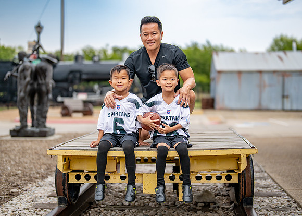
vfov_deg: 25.2
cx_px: 155
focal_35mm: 56
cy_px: 110
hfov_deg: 34.8
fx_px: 482
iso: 250
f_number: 1.2
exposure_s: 1/2000
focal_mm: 50
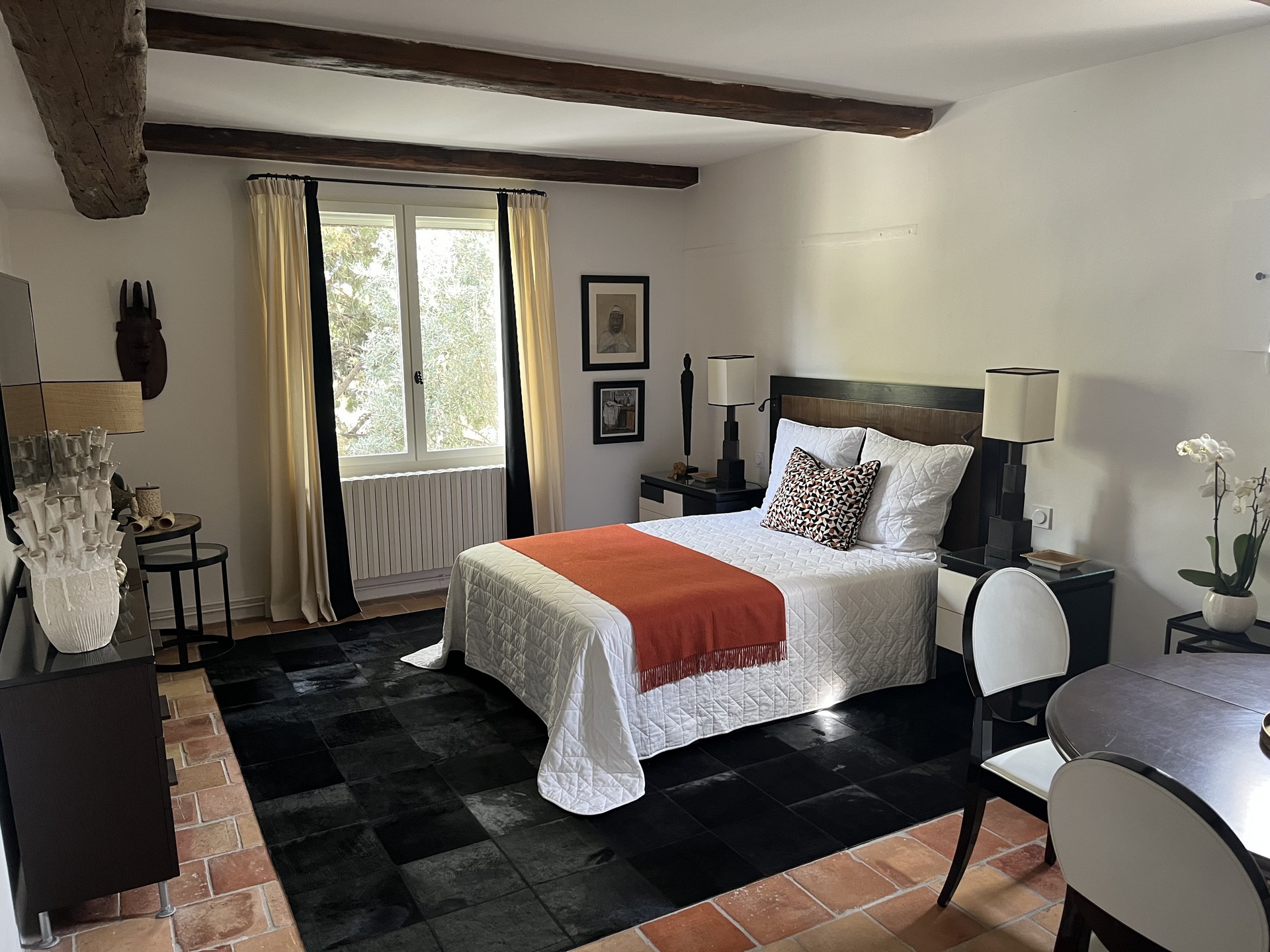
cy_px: 476
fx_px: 954
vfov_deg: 53.1
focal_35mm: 26
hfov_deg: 67.3
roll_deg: +0.4
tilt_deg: -10.8
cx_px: 635
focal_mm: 5.1
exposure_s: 1/60
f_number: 1.6
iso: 250
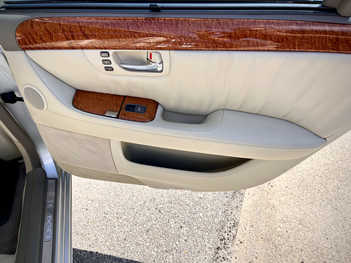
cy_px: 132
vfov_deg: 53.1
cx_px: 176
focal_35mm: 26
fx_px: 264
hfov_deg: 67.3
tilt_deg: -48.3
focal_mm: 5.1
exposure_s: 1/1923
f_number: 1.6
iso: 50
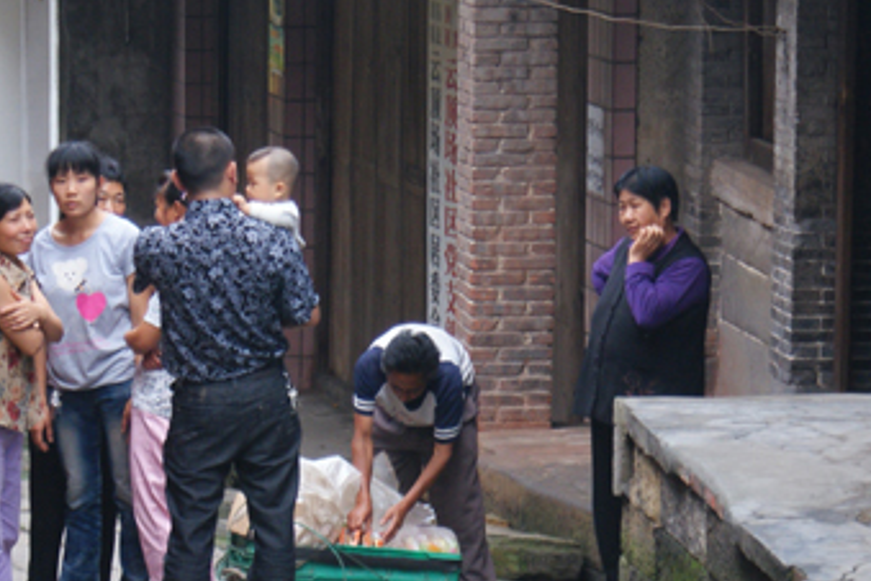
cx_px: 285
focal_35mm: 186
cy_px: 446
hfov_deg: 11.0
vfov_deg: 7.4
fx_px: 4500
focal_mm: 70
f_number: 5.6
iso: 400
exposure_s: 1/125
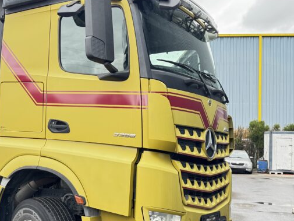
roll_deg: +0.2
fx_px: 323
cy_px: 129
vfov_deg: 37.6
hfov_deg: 47.4
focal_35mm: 38
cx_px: 80
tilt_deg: +4.9
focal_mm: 6.76
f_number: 1.78
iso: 80
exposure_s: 1/178
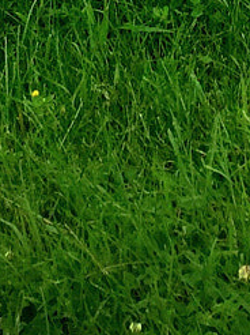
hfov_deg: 7.8
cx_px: 189
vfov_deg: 9.3
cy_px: -501
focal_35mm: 189
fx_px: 1823
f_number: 2.2
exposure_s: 1/2326
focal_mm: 4.15
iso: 32
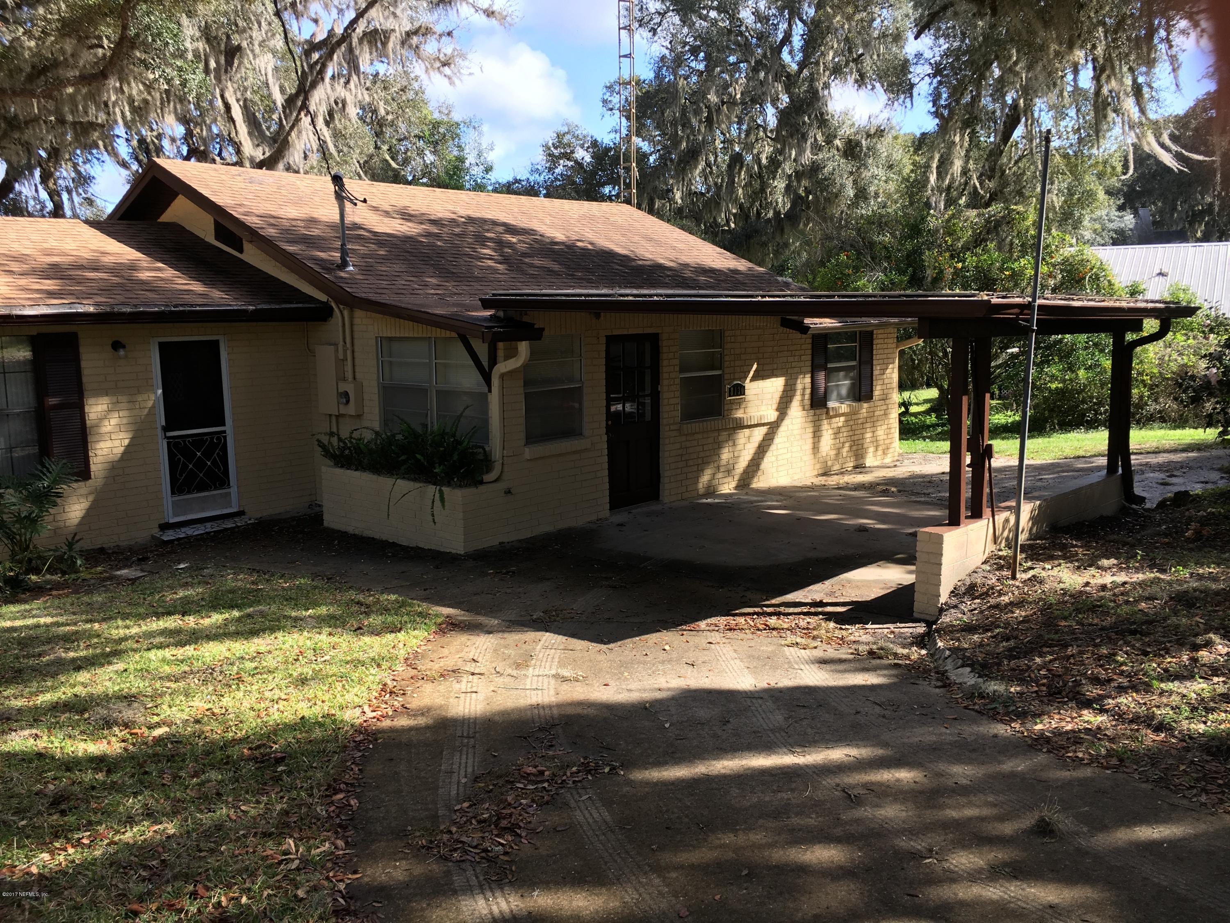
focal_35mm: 29
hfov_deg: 61.7
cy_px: 462
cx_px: 615
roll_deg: +0.4
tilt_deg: -9.2
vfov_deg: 48.2
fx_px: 1030
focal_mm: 4.15
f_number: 2.2
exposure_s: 1/422
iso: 25
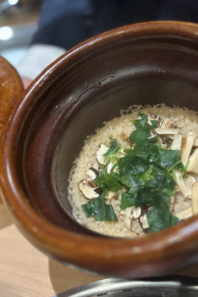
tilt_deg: -29.1
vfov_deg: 51.9
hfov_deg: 35.9
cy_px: 147
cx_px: 98
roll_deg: +14.6
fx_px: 305
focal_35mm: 37
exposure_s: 1/50
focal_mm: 5.7
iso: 250
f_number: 1.5
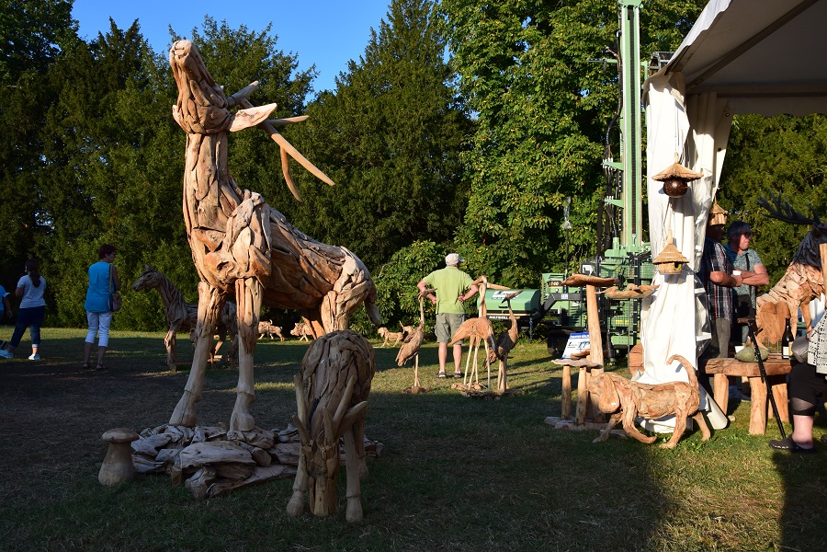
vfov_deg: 18.2
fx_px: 1723
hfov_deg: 27.0
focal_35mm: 75
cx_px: 414
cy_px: 276
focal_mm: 50
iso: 400
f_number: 11
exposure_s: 1/400
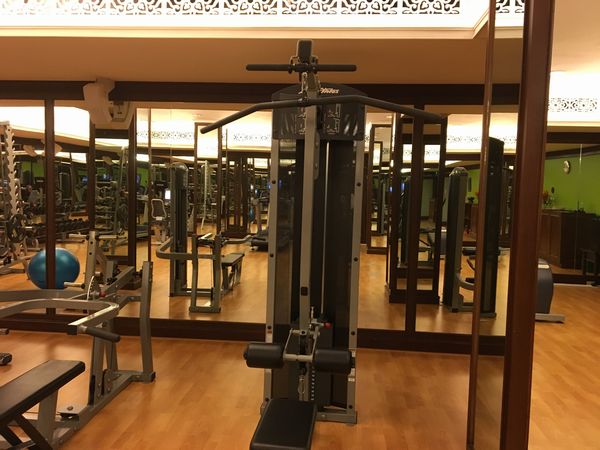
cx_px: 300
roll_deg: -1.9
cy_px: 225
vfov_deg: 48.2
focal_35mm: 29
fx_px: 503
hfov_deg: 61.7
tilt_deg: -4.1
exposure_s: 1/20
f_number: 2.2
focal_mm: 4.15
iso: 200
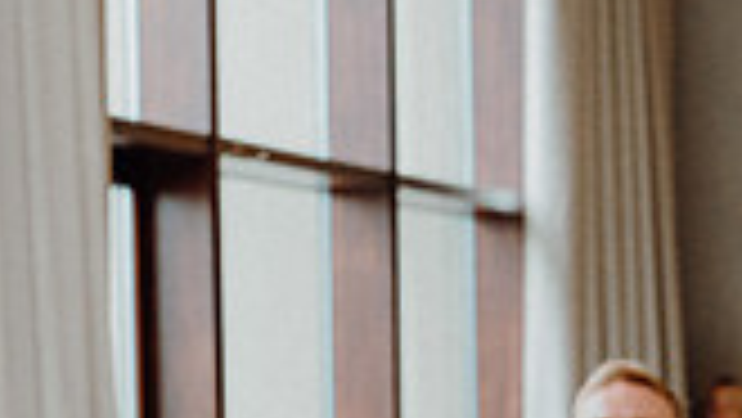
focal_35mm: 184
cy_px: 676
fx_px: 3622
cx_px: 36
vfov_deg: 6.5
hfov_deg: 11.6
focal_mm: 50
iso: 2500
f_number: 3.5
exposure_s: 1/160
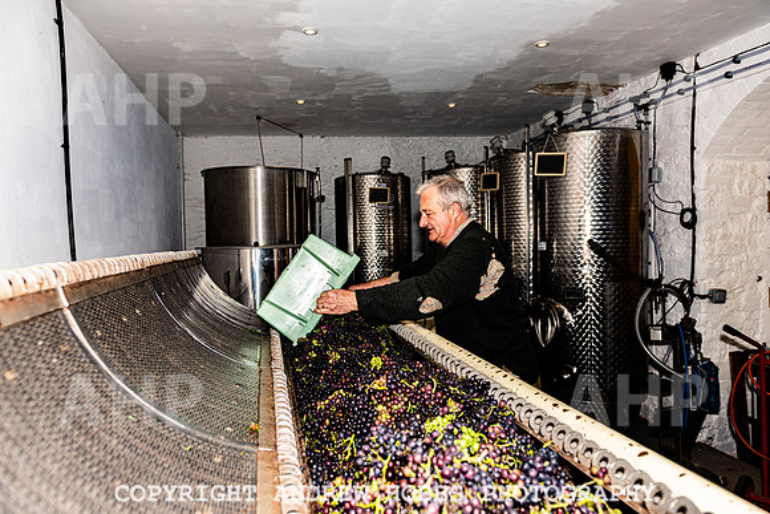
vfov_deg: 53.2
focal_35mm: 24
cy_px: 257
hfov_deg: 73.7
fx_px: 513
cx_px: 385
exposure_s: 1/250
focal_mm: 24
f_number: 5
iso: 64
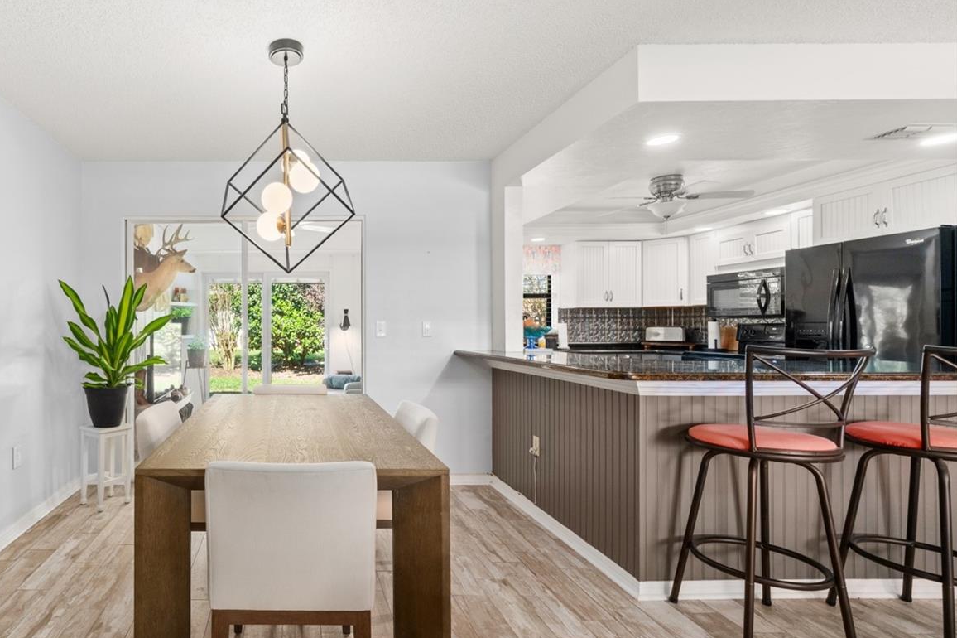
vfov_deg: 67.4
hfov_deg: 85.9
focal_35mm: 18
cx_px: 297
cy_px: 321
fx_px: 478
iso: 400
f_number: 11
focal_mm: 13
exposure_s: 1/2
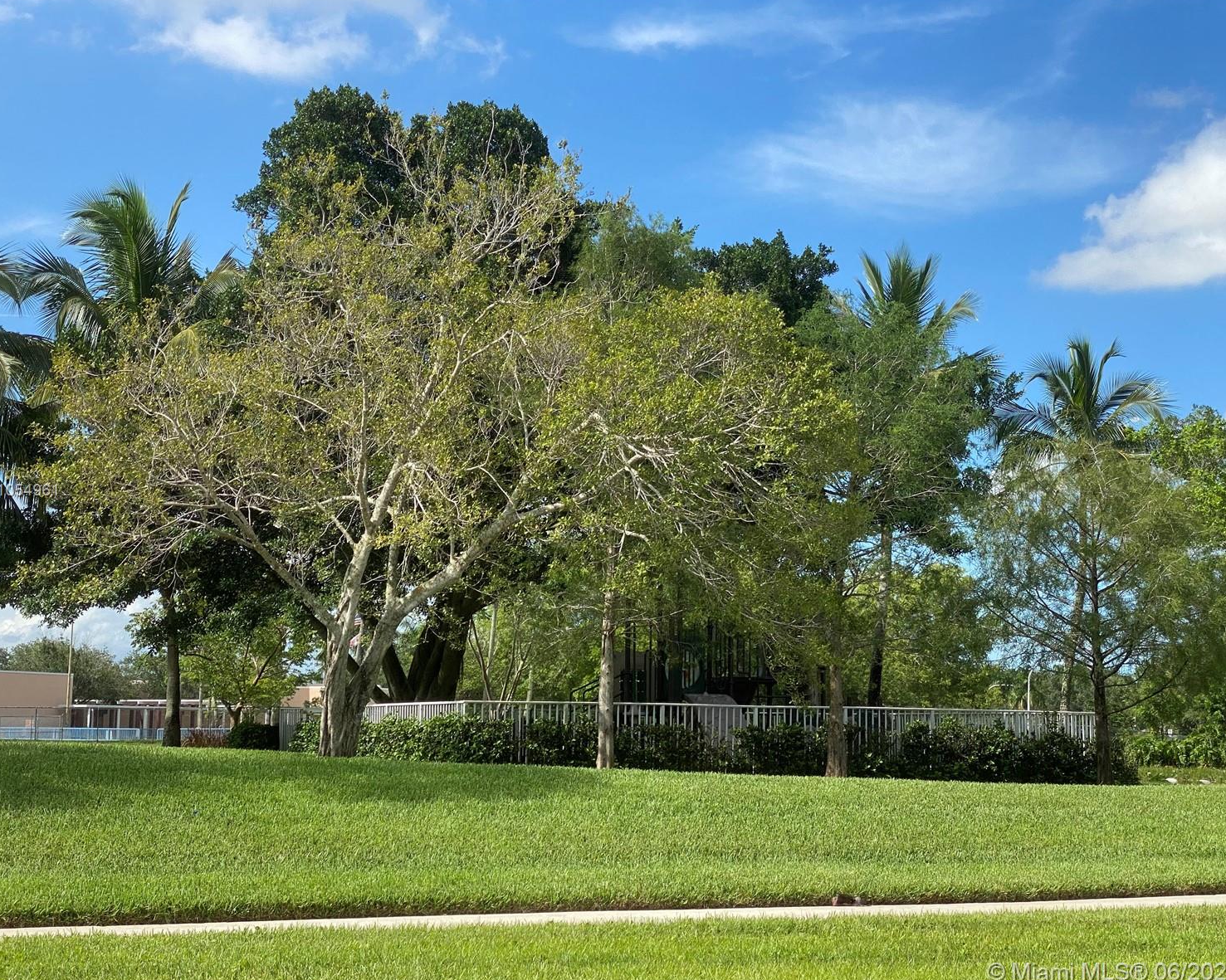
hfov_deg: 34.2
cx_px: 593
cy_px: 491
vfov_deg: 27.6
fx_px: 1995
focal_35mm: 55
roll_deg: -1.0
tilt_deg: +9.8
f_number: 2
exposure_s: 1/1261
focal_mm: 6
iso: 20
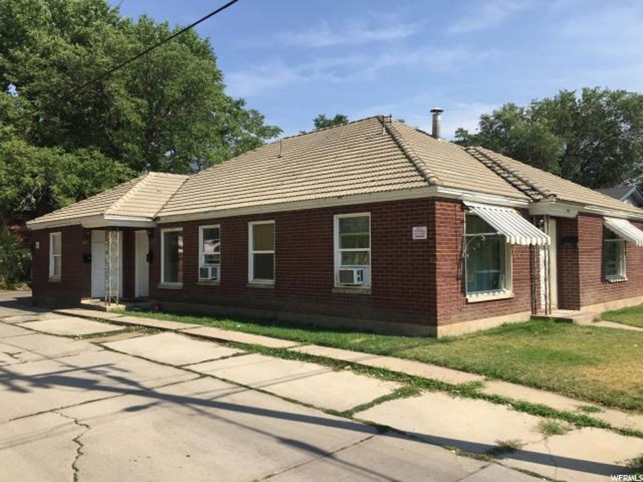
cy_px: 241
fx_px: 539
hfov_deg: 61.7
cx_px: 322
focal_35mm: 29
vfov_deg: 48.2
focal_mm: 4.15
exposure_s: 1/1522
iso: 32
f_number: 2.2
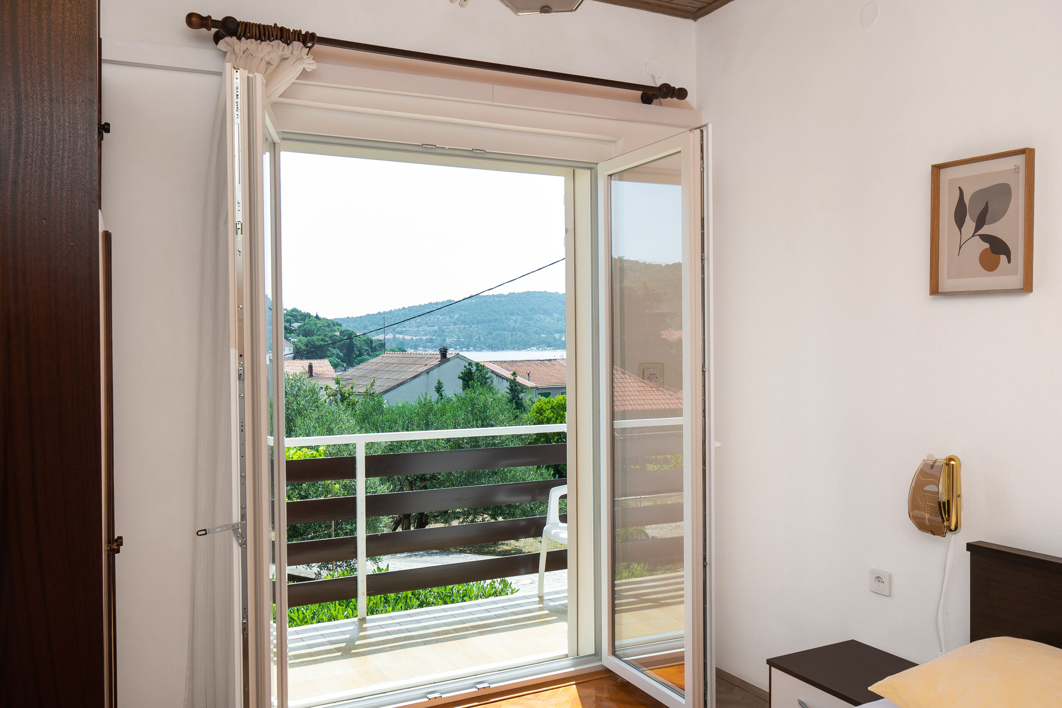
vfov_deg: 43.6
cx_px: 531
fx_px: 885
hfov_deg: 61.9
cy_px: 354
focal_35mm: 30
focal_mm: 20
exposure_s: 1/200
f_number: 8
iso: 160
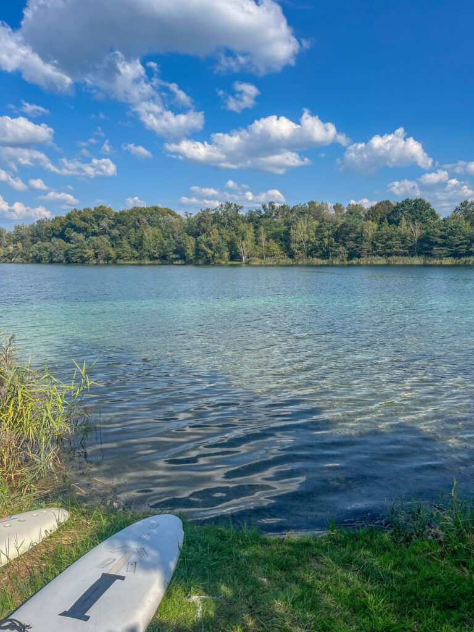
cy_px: 316
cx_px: 237
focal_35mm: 26
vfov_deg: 67.3
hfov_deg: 53.1
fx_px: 475
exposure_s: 1/3000
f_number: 1.6
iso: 50
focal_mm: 5.1
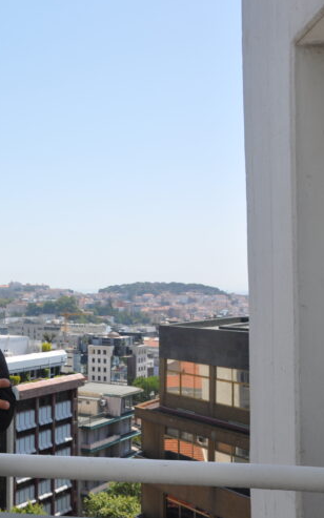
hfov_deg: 24.0
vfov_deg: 41.2
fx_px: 689
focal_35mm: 49
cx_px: -67
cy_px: 257
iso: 200
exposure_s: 1/320
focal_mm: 21
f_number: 9
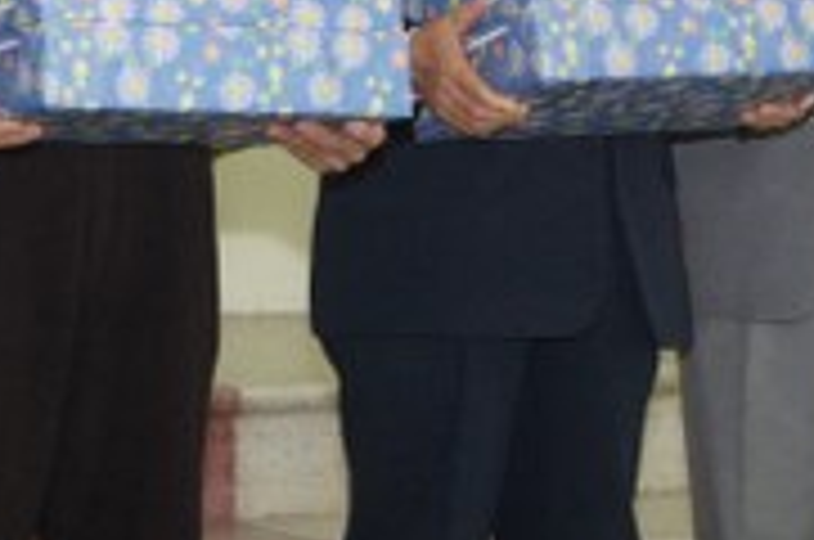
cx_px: -130
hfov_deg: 12.6
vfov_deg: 8.4
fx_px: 3601
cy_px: -180
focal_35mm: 160
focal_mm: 35
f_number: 7.1
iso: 800
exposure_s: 1/40
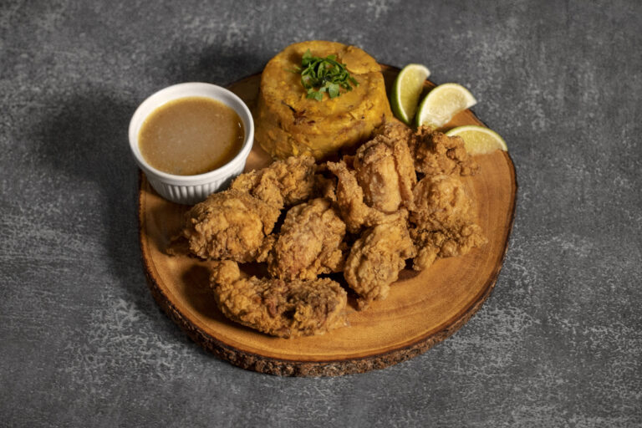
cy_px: 214
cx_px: 321
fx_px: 892
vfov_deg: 27.0
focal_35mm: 50
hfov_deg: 39.6
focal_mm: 50
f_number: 5
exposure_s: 1/160
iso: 800
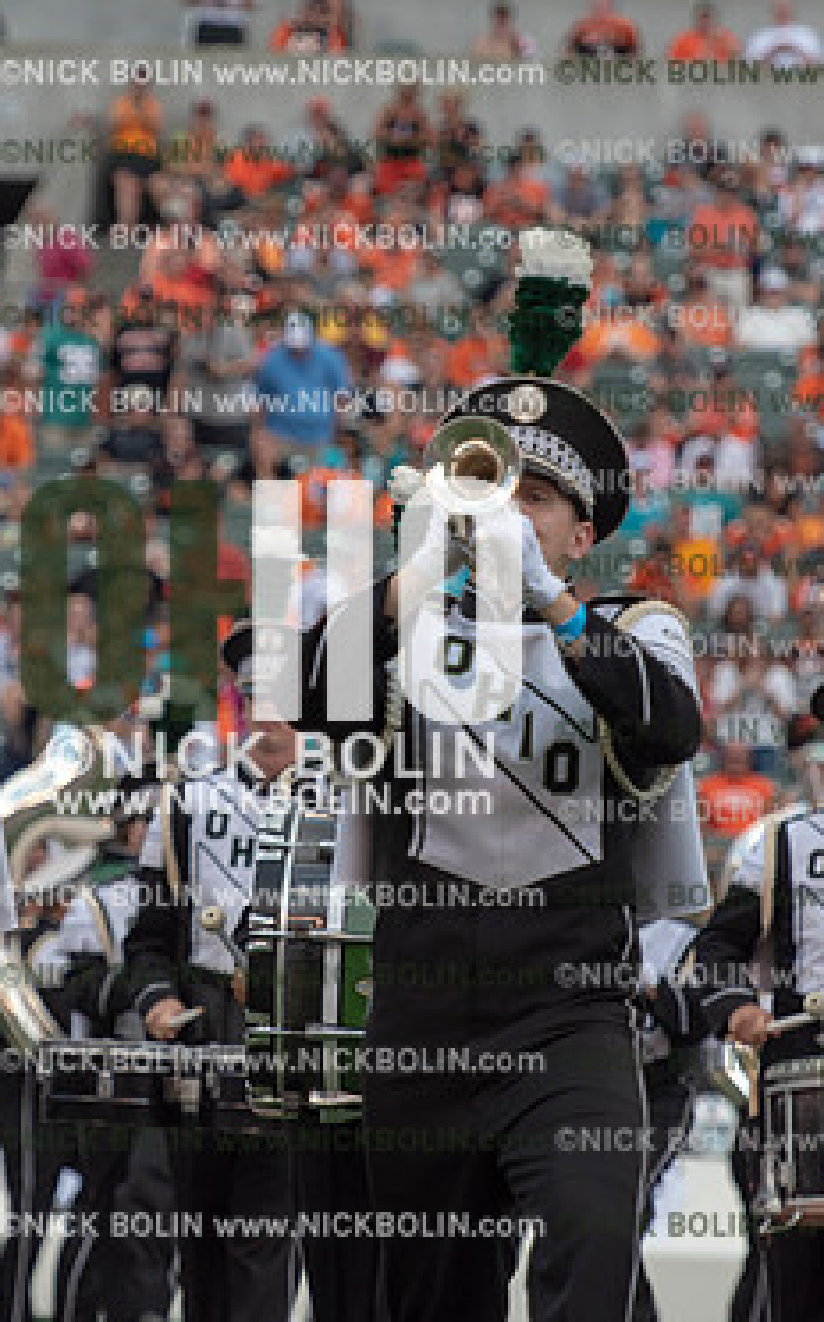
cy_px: 649
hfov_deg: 3.9
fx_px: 12019
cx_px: 270
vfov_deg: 6.3
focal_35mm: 334
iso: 400
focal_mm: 210
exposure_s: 1/1250
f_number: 5.6
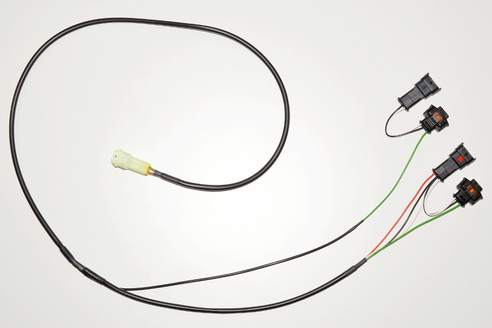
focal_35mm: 48
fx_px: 656
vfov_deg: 28.1
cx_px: 246
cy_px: 164
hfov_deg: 41.1
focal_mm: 32
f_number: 11
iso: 100
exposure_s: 1/60
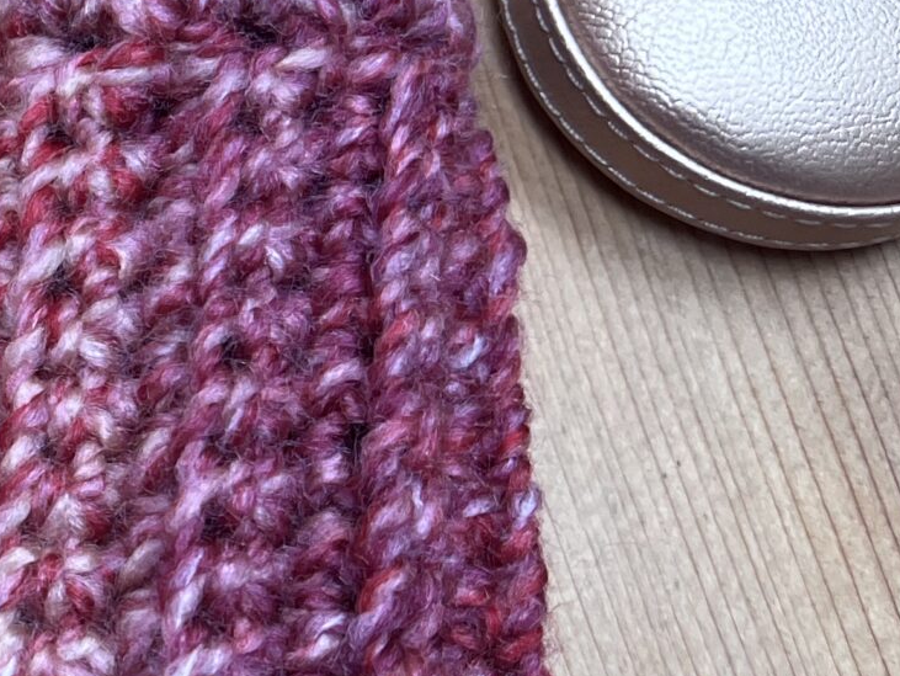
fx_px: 2367
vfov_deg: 16.2
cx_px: -544
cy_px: 280
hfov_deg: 18.4
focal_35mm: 91
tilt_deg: -72.1
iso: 100
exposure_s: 1/120
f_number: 1.5
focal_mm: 5.7
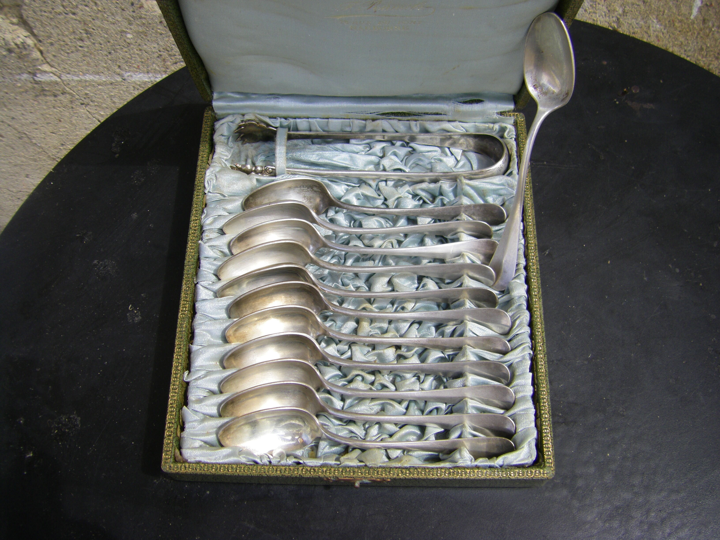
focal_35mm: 38
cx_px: 360
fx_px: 790
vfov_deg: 37.7
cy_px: 270
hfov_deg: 49.0
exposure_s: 1/320
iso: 64
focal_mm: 6.3
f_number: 3.5
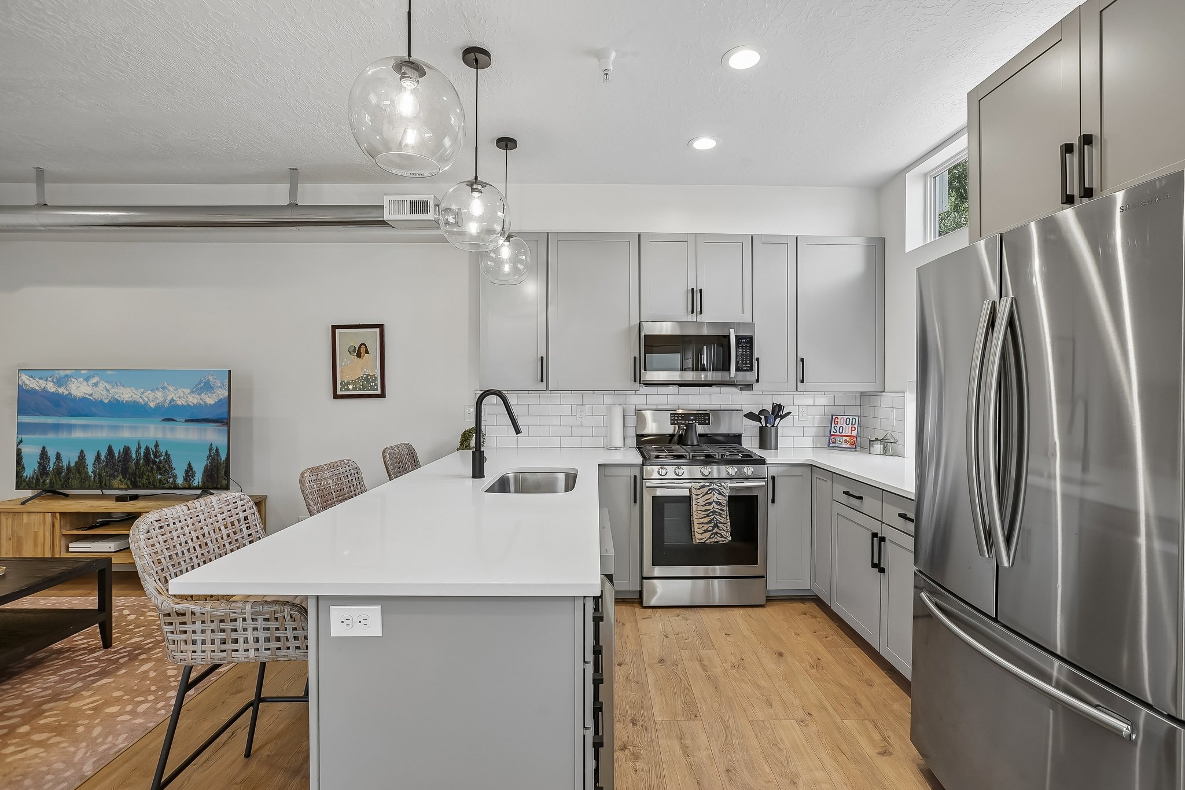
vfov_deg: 73.7
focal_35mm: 16
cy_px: 395
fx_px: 527
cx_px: 592
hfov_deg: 96.7
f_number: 8
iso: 400
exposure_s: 1/30
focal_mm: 16
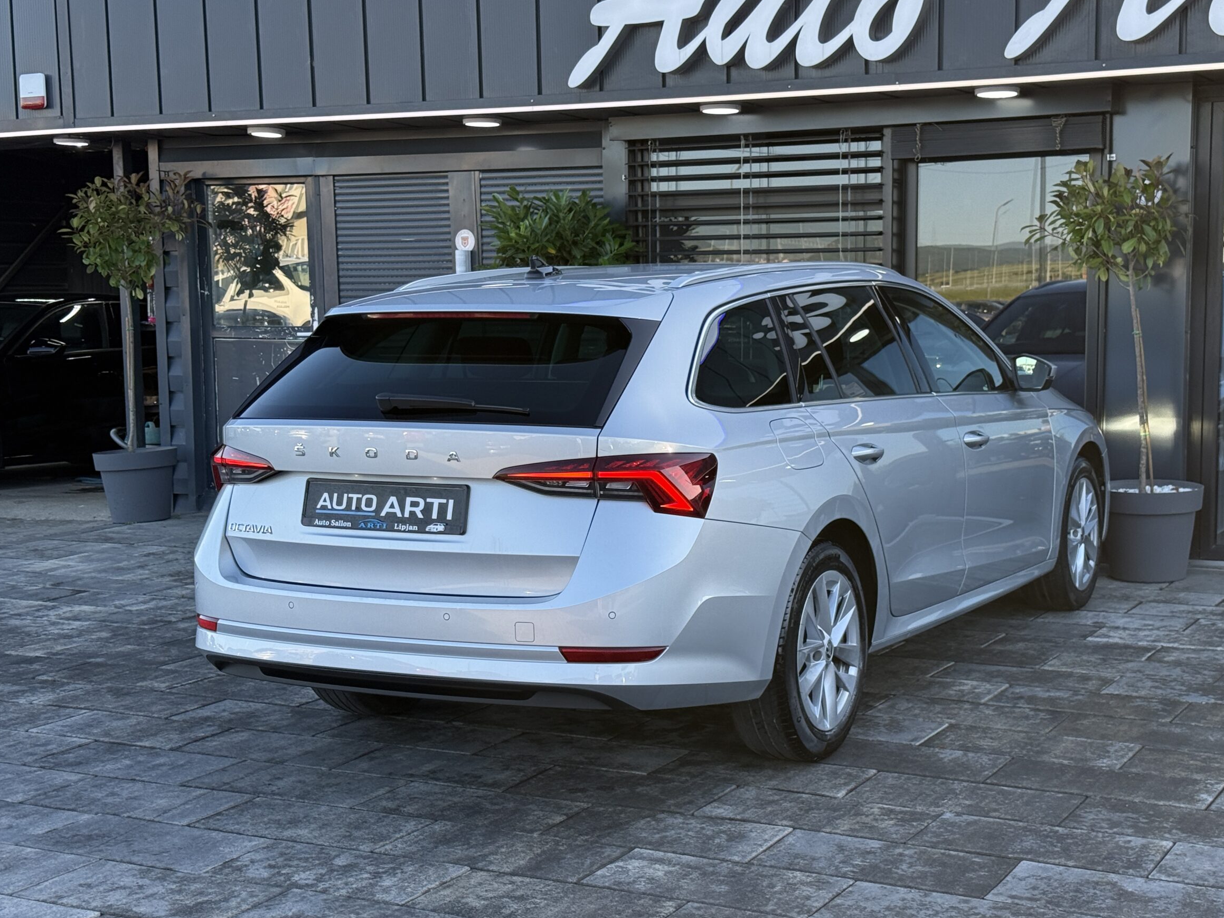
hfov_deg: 36.1
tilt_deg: -5.6
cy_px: 478
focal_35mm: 53
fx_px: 1874
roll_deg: +0.9
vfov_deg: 27.5
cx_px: 671
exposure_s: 1/747
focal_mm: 6.76
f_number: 1.78
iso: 80
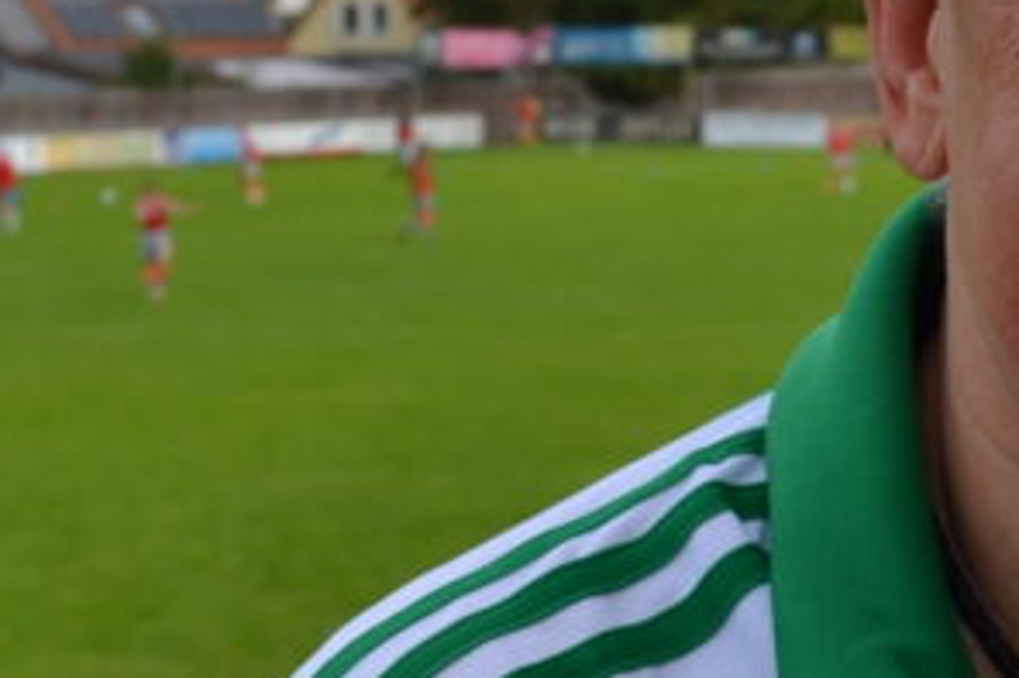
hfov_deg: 13.0
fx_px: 4470
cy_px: 10
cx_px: 482
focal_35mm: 158
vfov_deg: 8.6
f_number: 8
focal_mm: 26
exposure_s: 1/250
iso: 100
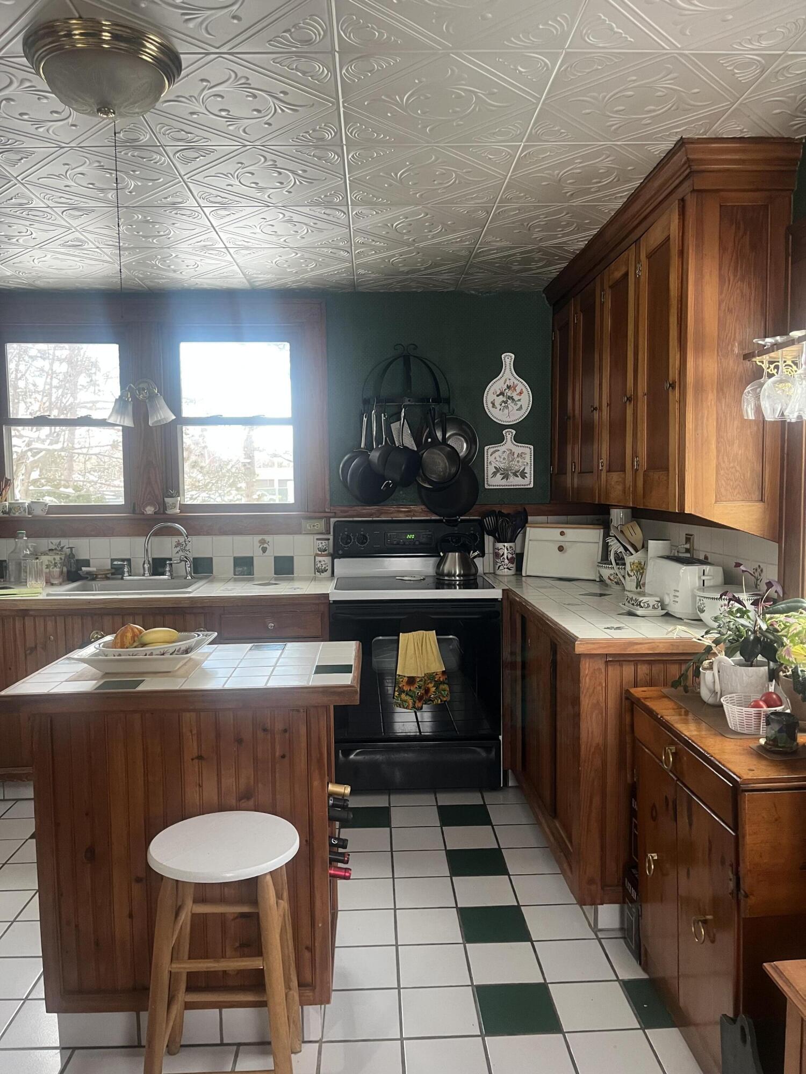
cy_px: 537
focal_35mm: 26
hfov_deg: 53.1
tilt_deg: -3.4
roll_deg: +0.6
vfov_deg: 67.3
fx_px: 807
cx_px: 403
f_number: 1.6
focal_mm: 5.1
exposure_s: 1/60
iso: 250
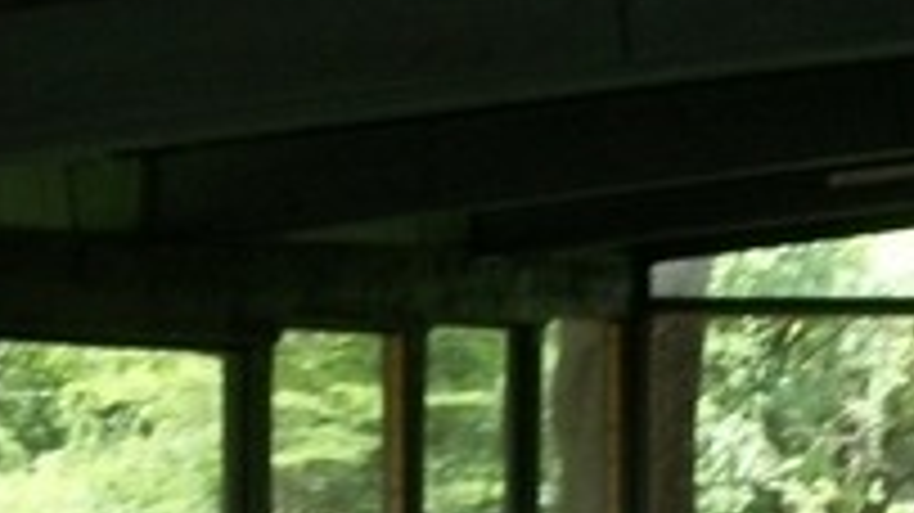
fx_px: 2665
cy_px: 720
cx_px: 680
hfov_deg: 19.3
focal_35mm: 110
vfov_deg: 10.7
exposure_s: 1/50
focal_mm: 5.7
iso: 80
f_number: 2.9
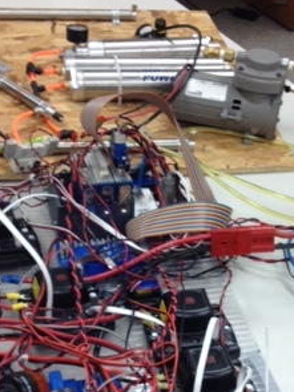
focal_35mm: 76
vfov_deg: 25.2
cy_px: 315
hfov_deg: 19.3
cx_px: 188
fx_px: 861
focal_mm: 4.28
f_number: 2.4
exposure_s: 1/30
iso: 50
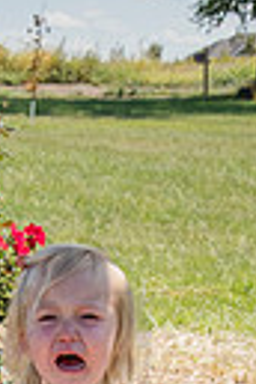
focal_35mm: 167
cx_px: 21
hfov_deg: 8.2
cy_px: 631
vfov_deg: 11.6
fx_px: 1781
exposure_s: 1/320
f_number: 11
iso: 400
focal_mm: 48
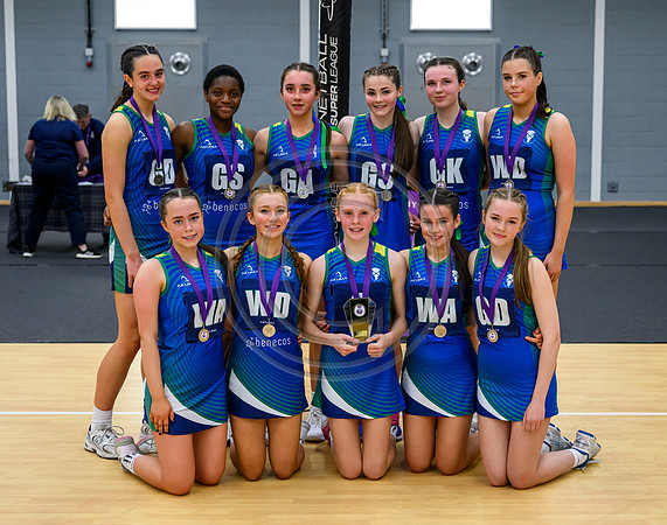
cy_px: 253
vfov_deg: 23.5
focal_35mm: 64
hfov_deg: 29.5
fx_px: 1266
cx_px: 340
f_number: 3.5
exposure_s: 1/500
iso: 2500
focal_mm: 51
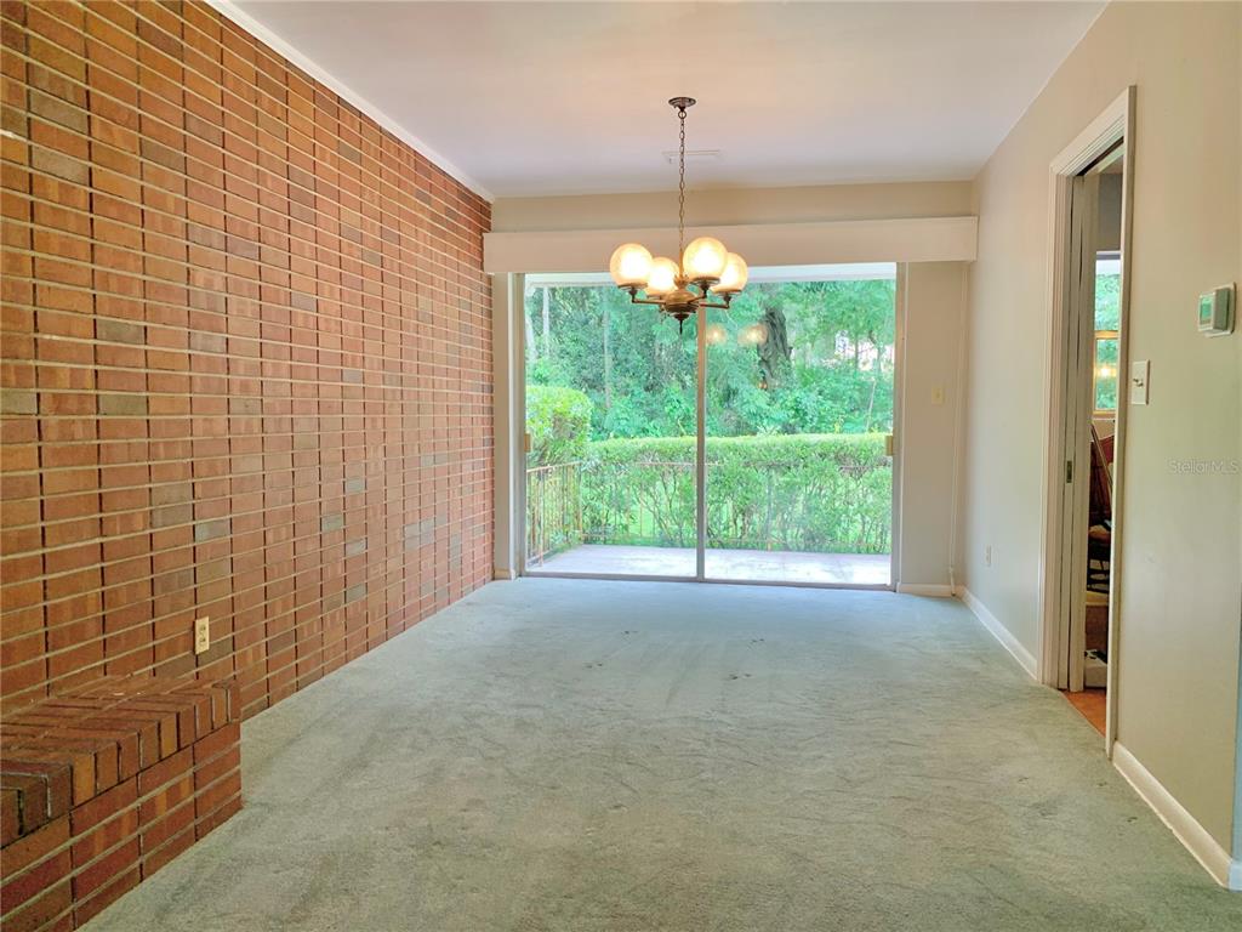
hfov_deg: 67.3
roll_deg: -1.2
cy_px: 466
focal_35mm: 26
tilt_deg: -4.1
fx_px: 933
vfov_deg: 53.1
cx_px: 621
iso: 100
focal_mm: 4.25
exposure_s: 1/82
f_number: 1.8
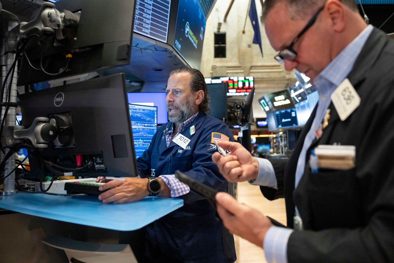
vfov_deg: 43.6
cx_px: 197
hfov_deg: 61.9
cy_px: 132
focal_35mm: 30
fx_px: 328
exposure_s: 1/400
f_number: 2.8
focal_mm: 30
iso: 8000
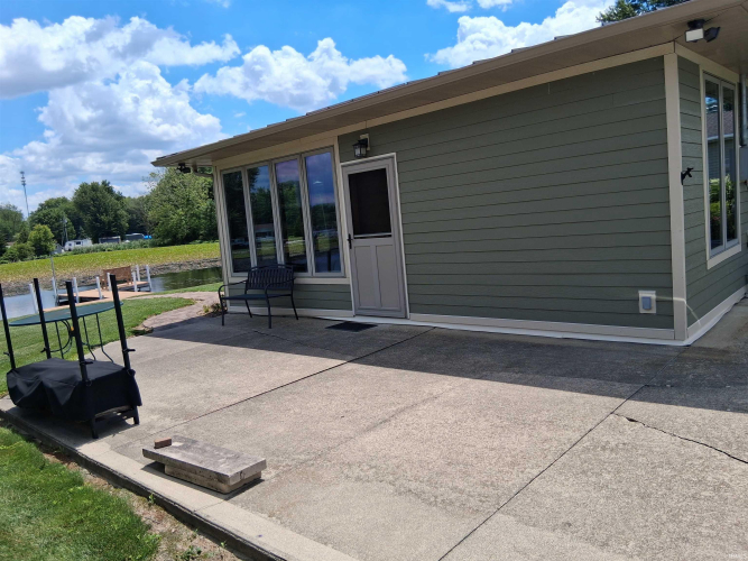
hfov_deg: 67.3
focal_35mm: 26
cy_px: 280
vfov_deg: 53.0
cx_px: 374
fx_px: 562
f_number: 1.8
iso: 25
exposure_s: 1/884
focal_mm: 3.98
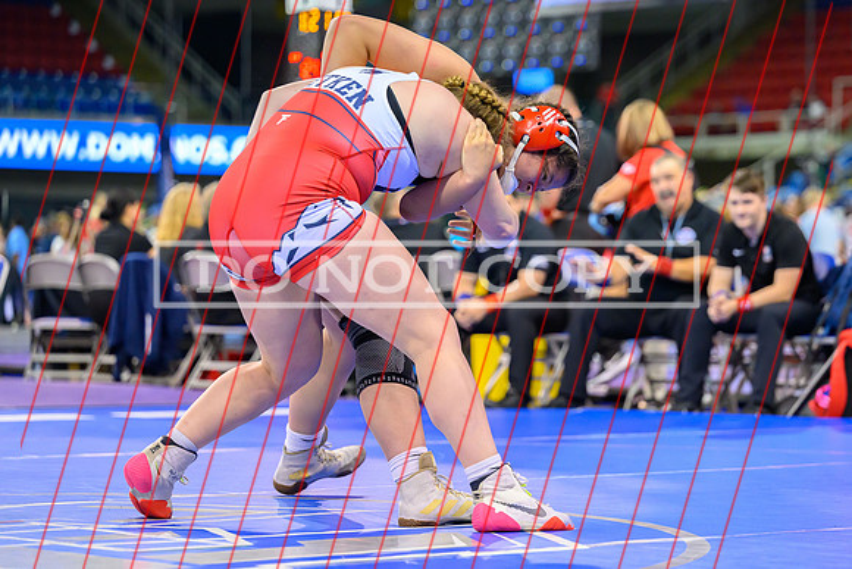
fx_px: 2978
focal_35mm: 126
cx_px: 513
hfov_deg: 16.3
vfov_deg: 10.9
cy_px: 255
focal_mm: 104
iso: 3600
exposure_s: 1/800
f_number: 2.8
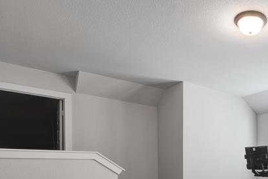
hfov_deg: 54.4
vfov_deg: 39.4
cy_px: 171
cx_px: 239
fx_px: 223
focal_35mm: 30
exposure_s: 1/4
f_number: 9
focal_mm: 12
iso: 100
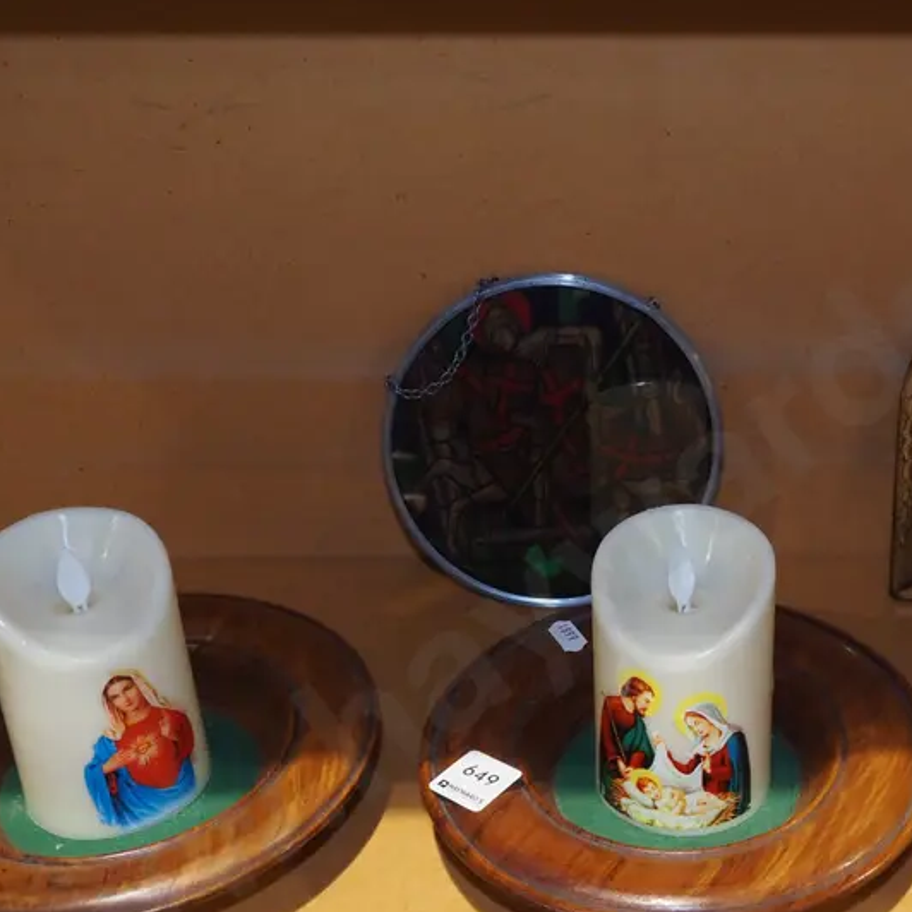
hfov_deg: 32.9
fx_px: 1520
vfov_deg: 33.3
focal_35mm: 51
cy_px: 525
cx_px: 658
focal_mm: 15
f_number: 5.6
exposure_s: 1/60
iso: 1600
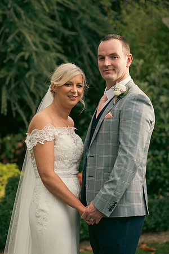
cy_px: 127
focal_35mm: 125
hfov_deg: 11.0
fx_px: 880
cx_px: 84
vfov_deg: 16.4
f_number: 3.5
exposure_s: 1/250
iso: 100
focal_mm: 125
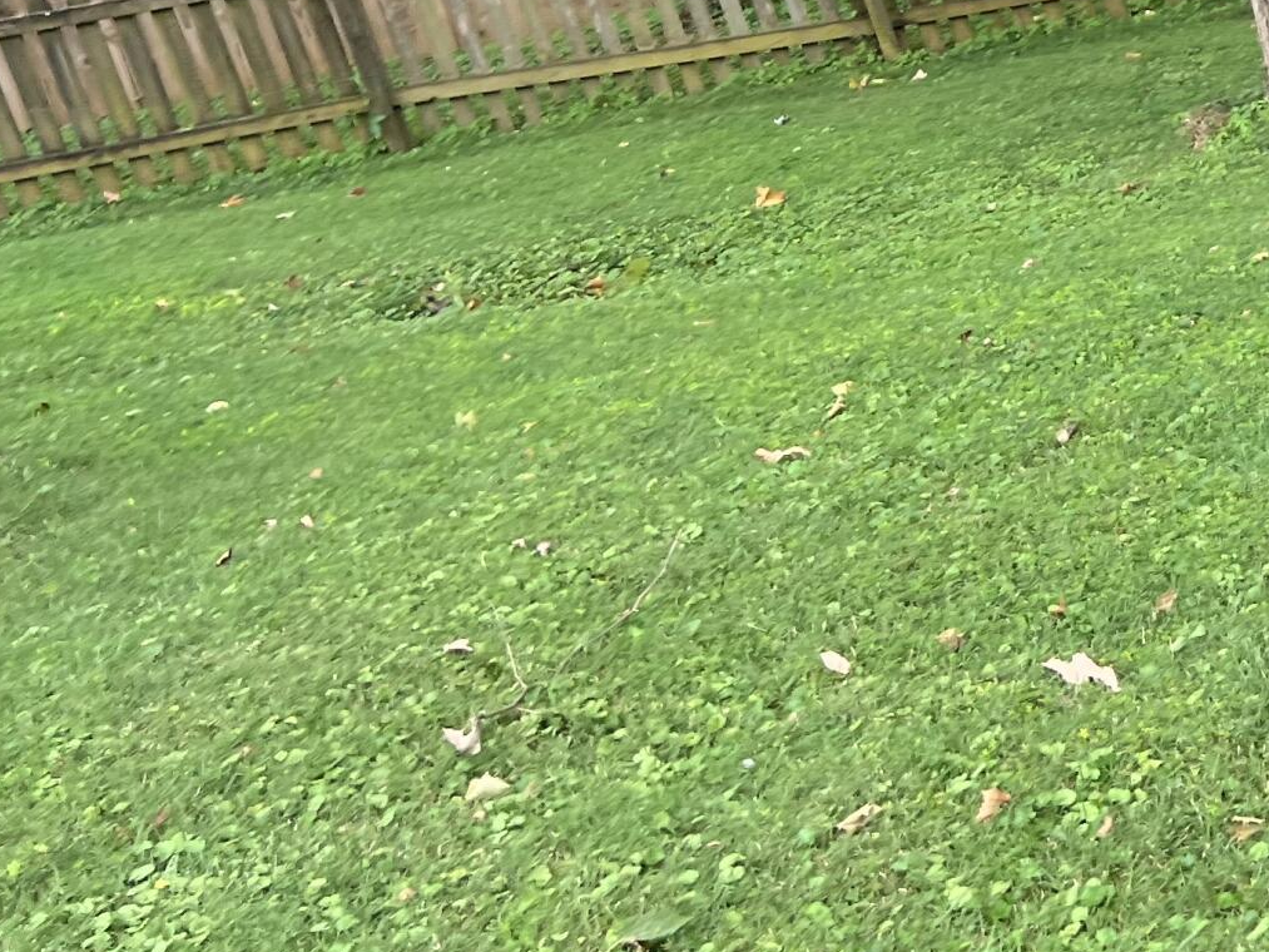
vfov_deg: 18.1
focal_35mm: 77
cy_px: -208
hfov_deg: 23.5
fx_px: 2823
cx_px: 1466
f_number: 1.5
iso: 50
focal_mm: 5.7
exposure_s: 1/383
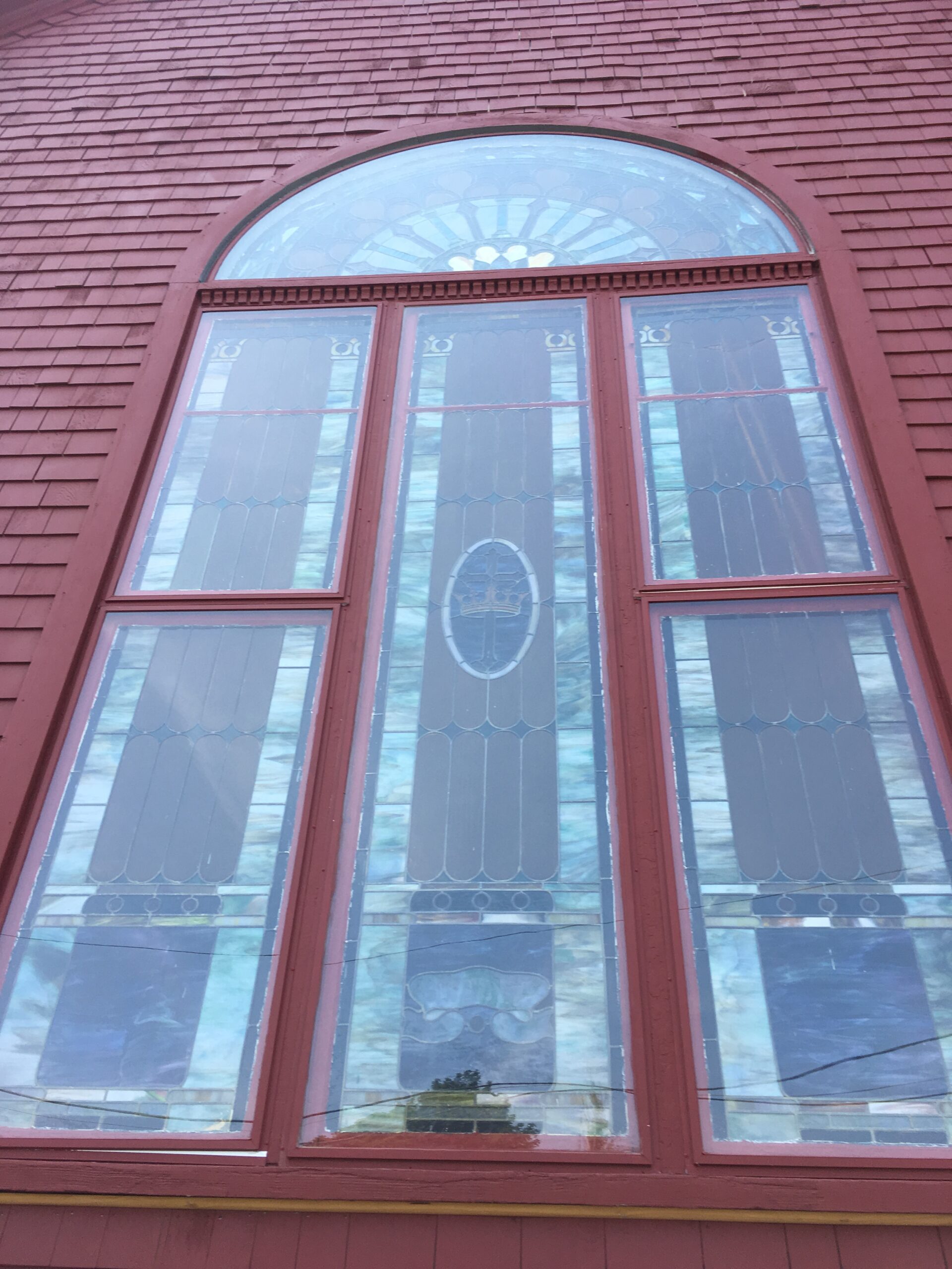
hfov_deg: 48.2
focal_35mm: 29
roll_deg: -1.7
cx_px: 476
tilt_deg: +36.2
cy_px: 634
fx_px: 1063
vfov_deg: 61.7
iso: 25
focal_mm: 4.15
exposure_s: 1/509
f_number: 2.2
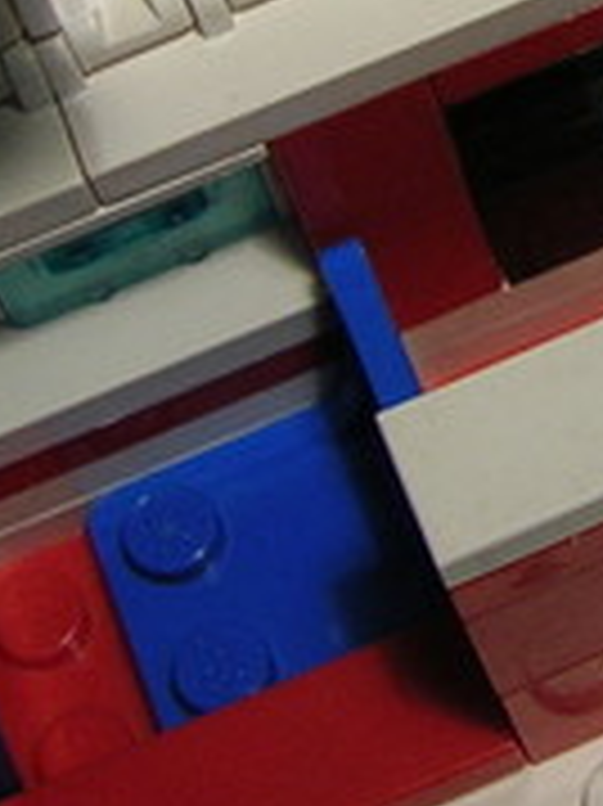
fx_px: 3976
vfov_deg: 11.2
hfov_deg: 8.2
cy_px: -362
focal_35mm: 171
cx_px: 1292
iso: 50
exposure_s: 1/110
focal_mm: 5.7
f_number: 2.9
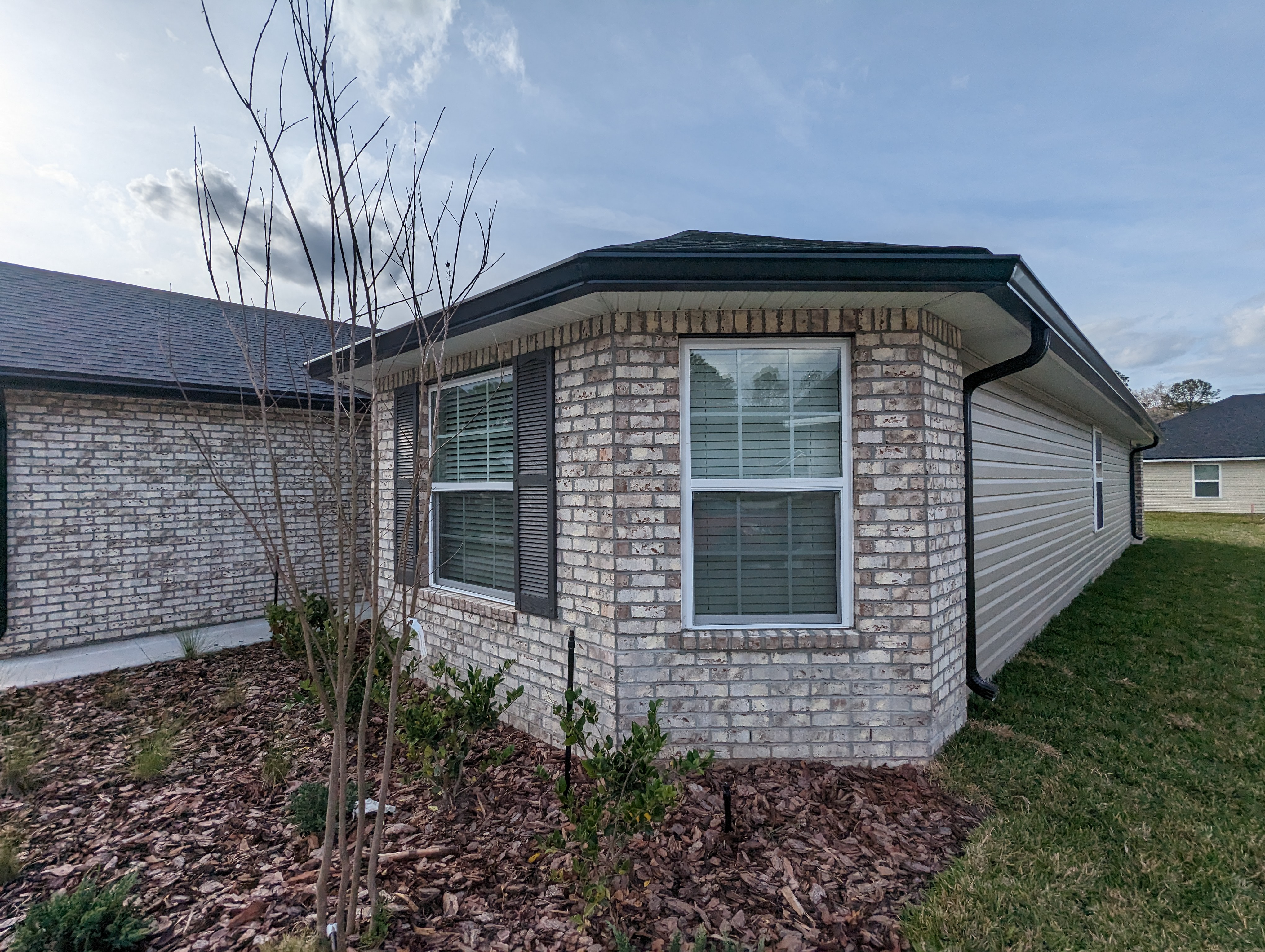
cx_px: 632
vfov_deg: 78.2
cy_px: 476
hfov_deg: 94.4
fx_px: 586
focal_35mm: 16
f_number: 2.2
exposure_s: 1/3448
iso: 41
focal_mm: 2.35
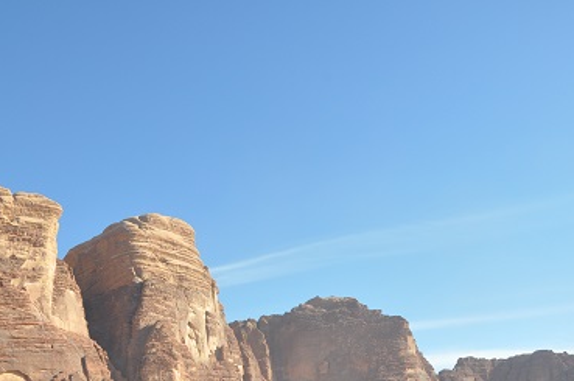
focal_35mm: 44
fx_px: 701
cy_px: 306
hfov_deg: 43.9
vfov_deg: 29.7
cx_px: 190
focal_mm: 18
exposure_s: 1/160
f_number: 13
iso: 200
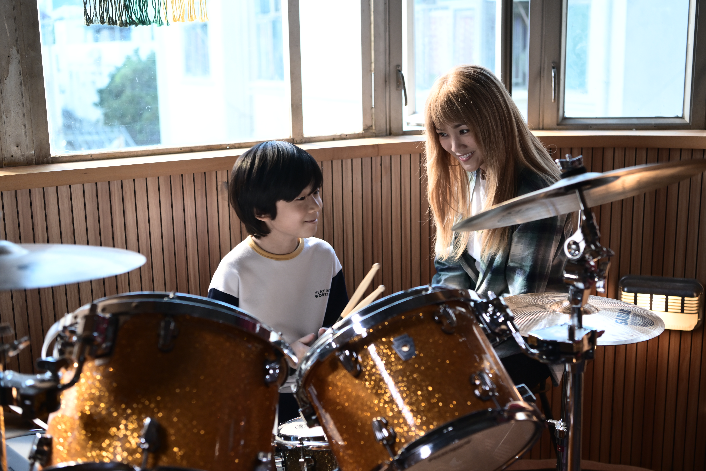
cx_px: 353
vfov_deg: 29.2
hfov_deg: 42.7
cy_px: 236
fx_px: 902
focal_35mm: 46
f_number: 3.5
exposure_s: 1/50
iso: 1000
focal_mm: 46
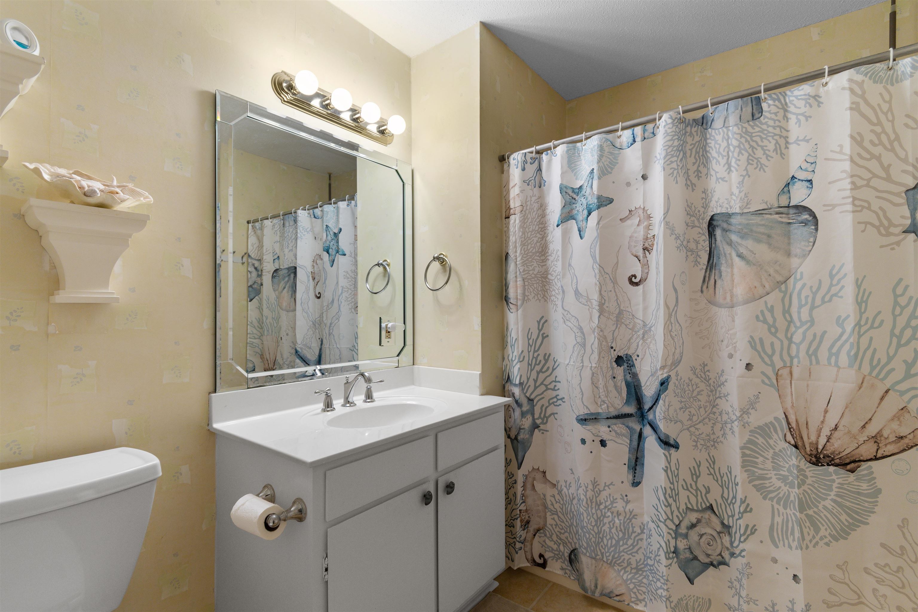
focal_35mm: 16
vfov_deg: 73.7
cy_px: 306
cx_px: 459
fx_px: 408
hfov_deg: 96.7
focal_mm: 11
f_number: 4.8
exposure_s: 1/6
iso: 100
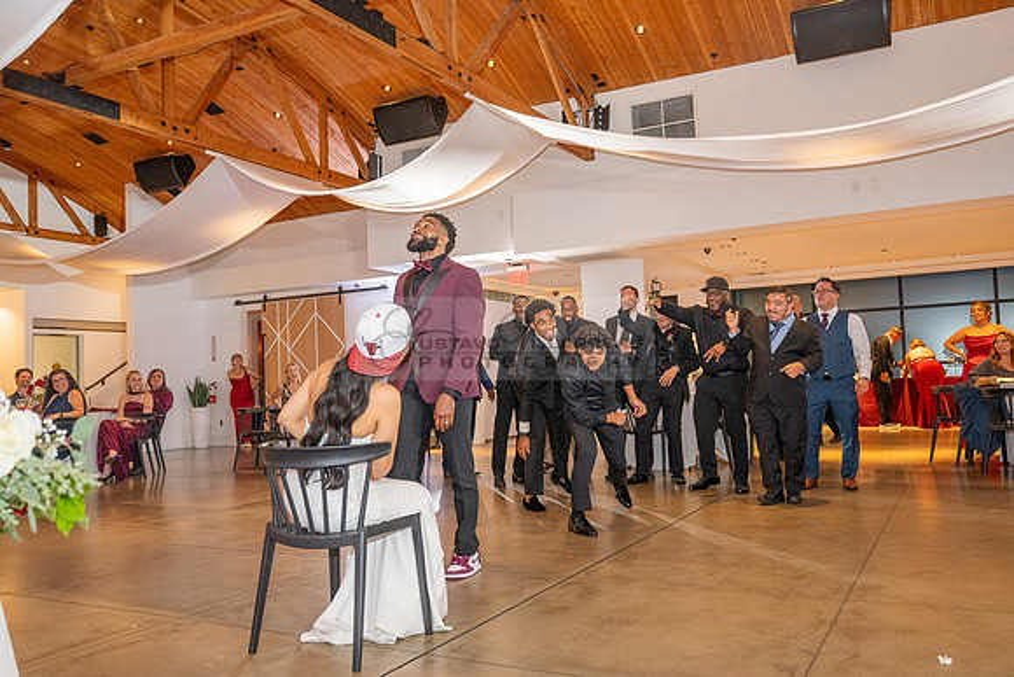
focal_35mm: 30
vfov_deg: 43.0
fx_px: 859
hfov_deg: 61.1
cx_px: 507
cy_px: 338
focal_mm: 30.5
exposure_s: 1/200
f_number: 3.5
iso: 2000
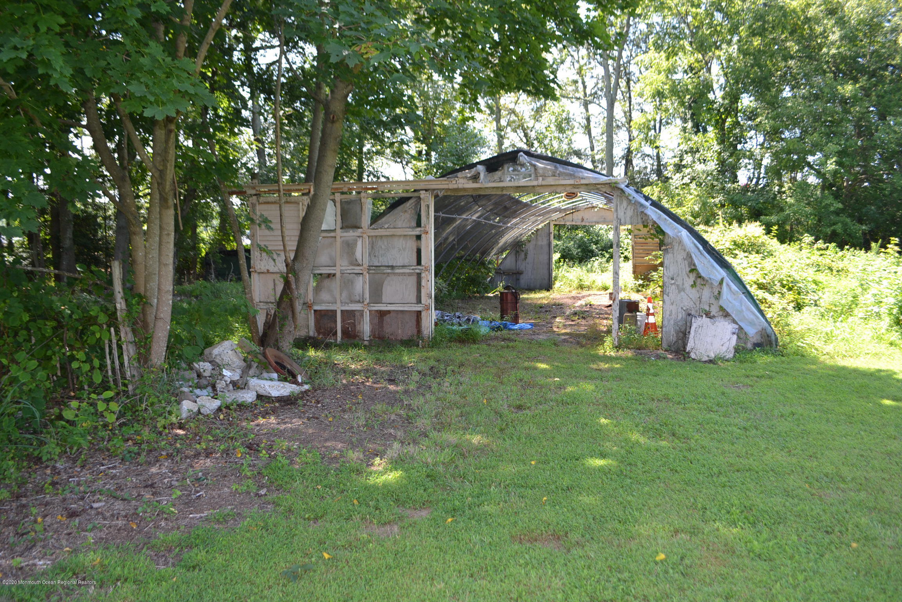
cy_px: 301
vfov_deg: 47.9
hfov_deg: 67.4
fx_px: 676
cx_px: 451
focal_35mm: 27
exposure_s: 1/125
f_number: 4
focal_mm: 18
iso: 160
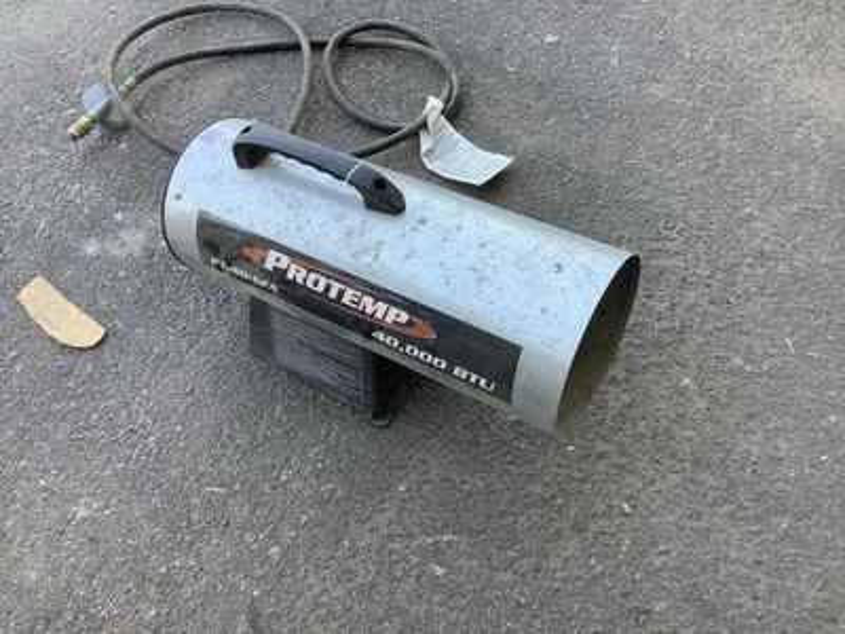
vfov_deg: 45.4
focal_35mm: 31
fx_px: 757
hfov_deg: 58.4
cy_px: 317
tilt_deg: -57.6
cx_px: 422
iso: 25
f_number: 2.4
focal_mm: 3.3
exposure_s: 1/100
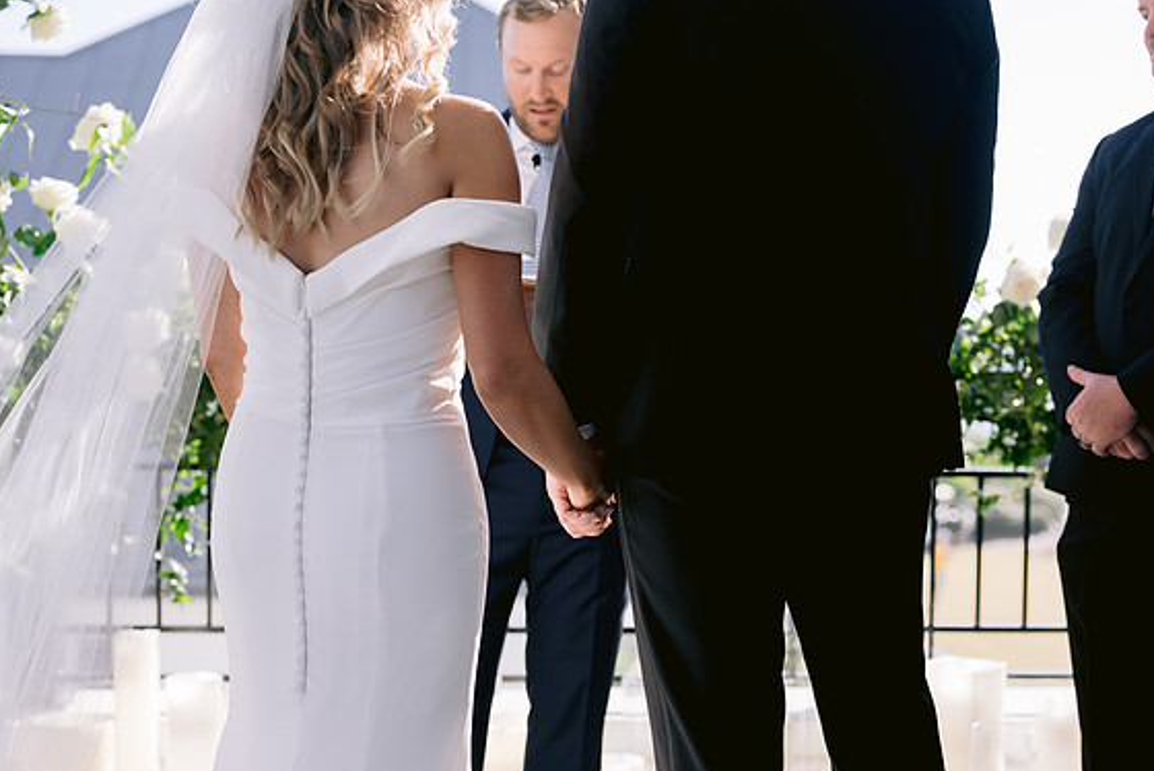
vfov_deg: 23.8
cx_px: 620
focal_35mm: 57
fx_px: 1828
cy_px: 397
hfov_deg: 35.0
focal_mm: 50
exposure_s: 1/1600
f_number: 2.8
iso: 200
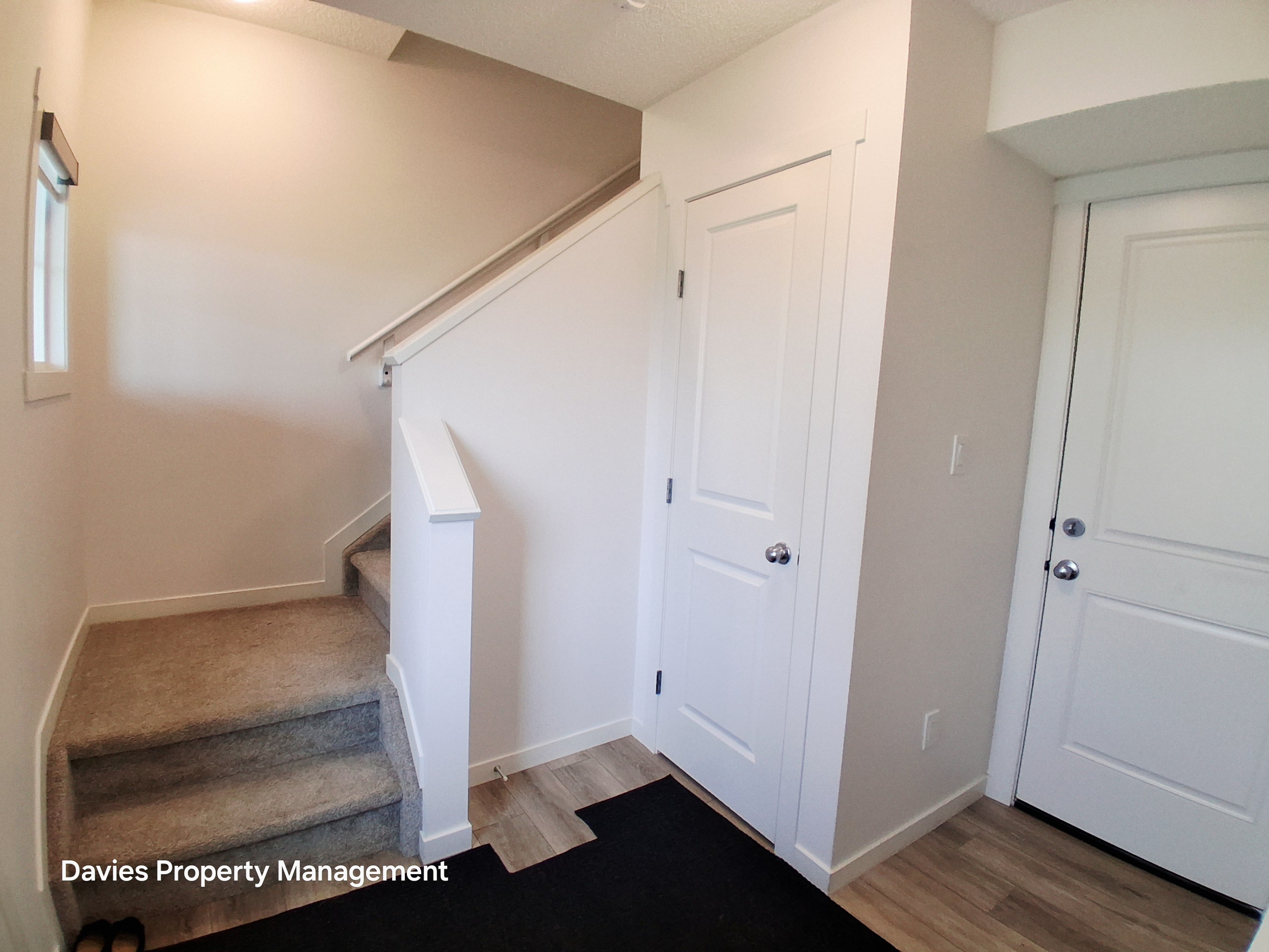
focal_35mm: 17
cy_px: 476
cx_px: 634
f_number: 2.2
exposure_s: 1/120
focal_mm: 1.4
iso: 160
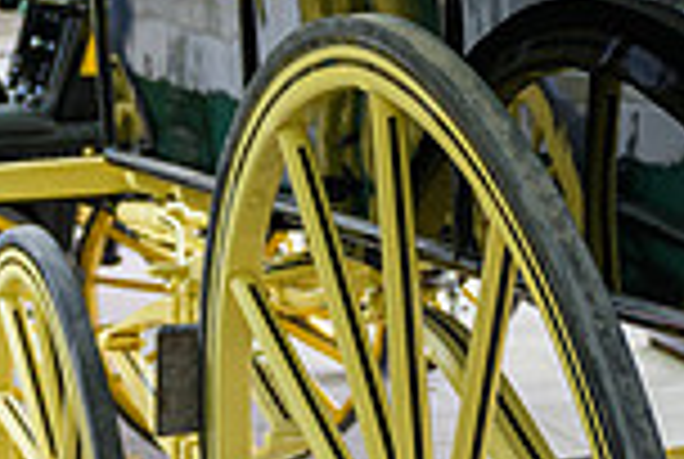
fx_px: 2608
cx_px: 639
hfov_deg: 14.8
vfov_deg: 10.0
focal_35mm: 137
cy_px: 88
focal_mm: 24
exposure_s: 1/100
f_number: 2.8
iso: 720
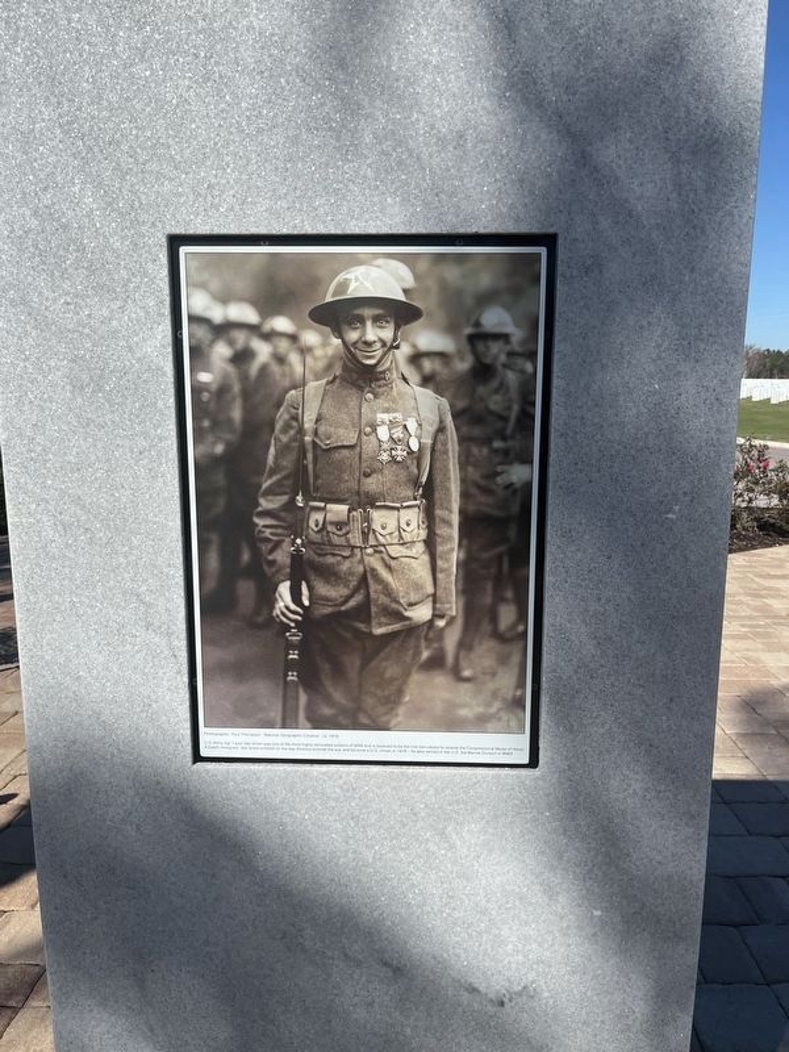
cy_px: 526
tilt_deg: -10.1
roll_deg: -1.2
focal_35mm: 26
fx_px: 790
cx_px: 394
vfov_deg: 67.3
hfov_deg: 53.1
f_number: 1.6
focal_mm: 5.1
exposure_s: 1/5319
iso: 50
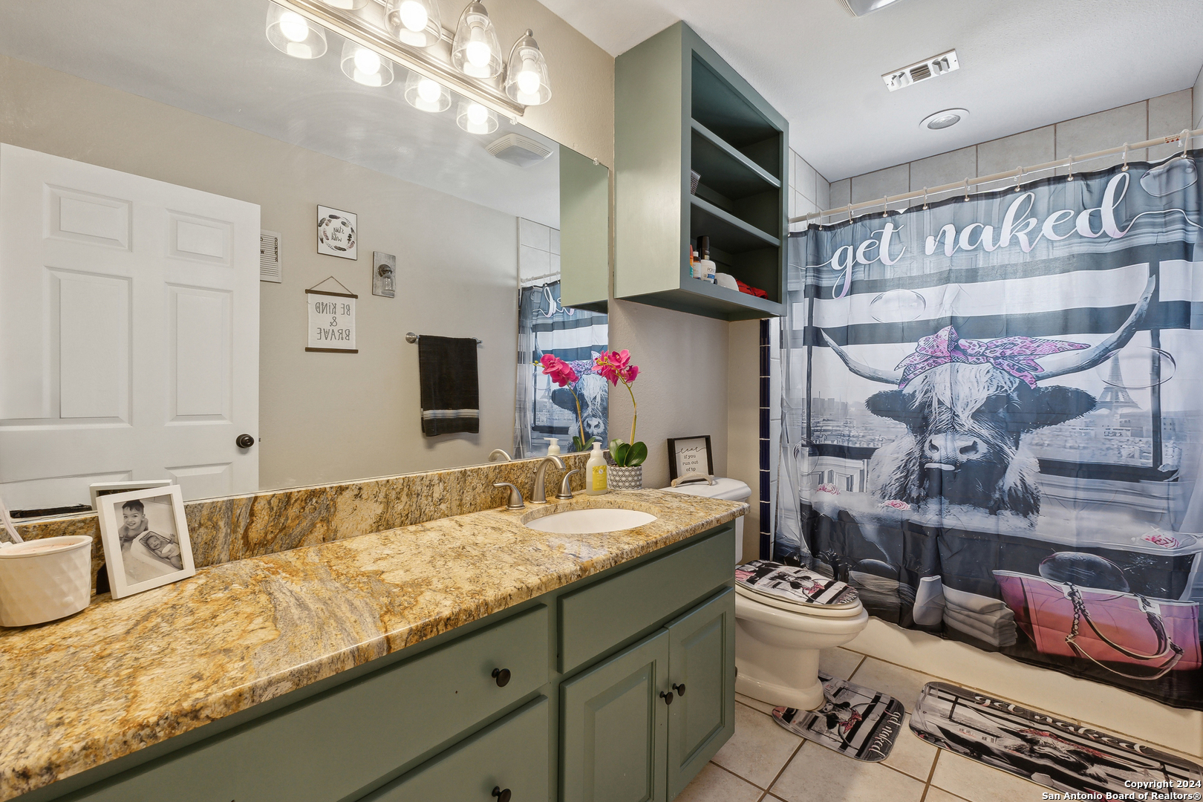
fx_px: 501
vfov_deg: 77.3
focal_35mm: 15
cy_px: 401
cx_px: 602
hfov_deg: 100.4
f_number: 8
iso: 400
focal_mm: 10
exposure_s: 1/15
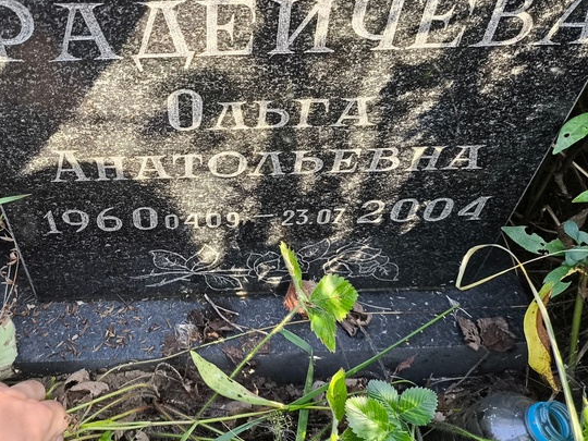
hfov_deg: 49.4
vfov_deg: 37.9
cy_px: 123
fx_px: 628
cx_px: 204
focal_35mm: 37
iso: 100
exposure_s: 1/120
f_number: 1.7
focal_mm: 4.71
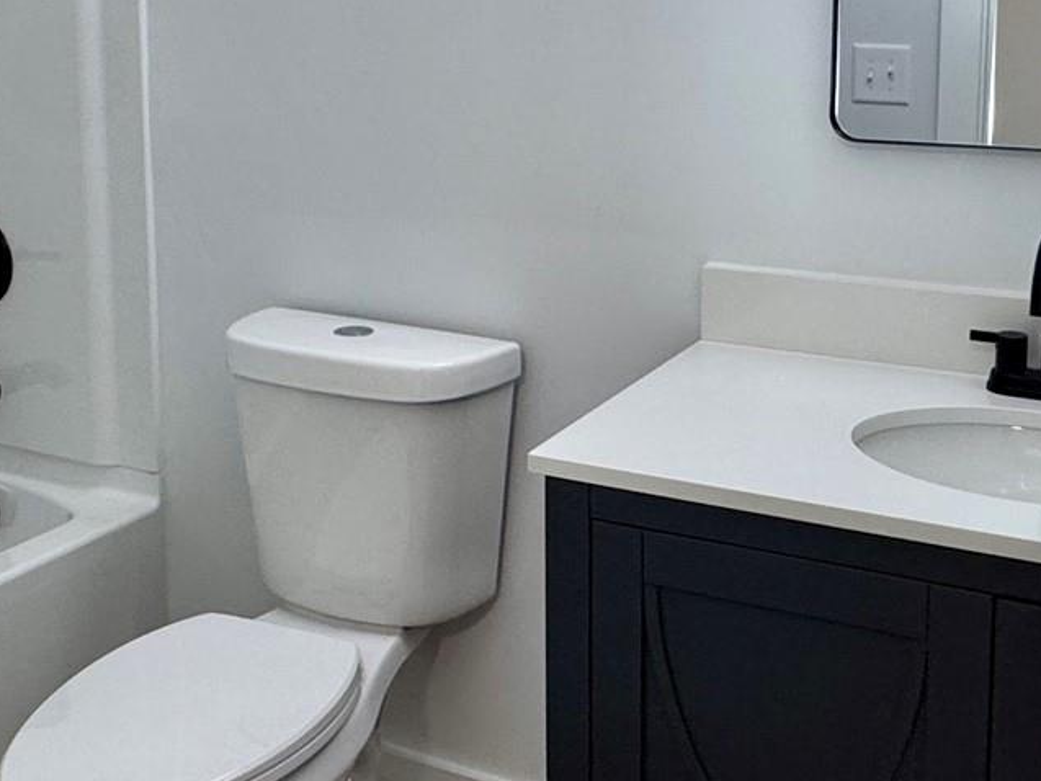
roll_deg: +0.5
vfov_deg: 31.3
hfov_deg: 42.0
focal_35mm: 45
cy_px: 154
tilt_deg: -8.5
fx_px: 1354
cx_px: 564
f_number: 2.2
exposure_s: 1/120
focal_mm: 2.22
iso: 160
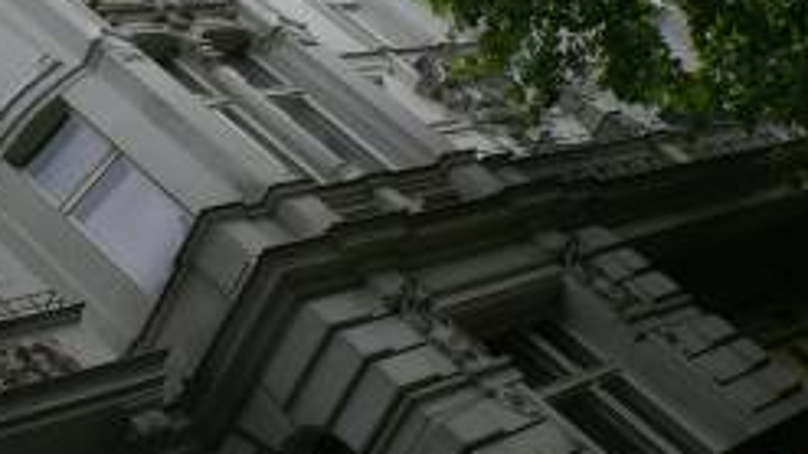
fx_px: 1800
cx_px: 20
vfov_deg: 14.3
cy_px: 57
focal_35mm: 84
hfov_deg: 24.3
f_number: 8
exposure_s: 1/160
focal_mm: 22
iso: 100
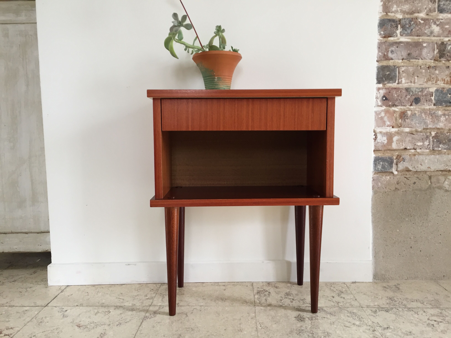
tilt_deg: -6.5
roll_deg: +2.1
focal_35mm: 29
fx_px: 378
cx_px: 226
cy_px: 169
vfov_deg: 48.2
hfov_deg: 61.7
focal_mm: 4.15
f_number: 2.2
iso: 80
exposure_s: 1/33
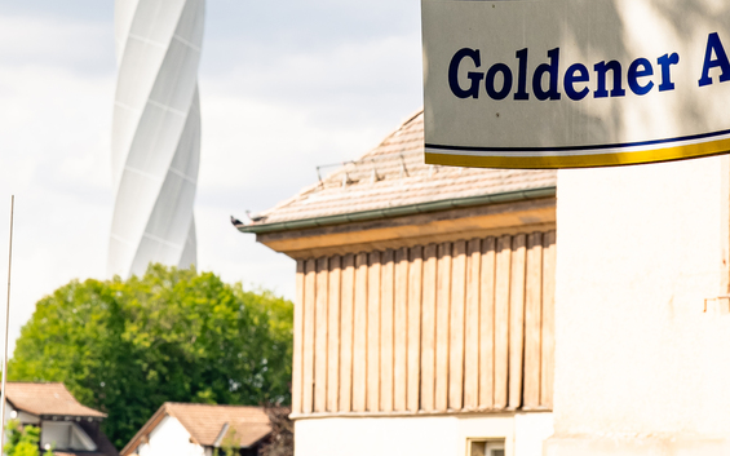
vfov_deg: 5.6
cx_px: 273
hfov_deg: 9.0
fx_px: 4615
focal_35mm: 232
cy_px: -76
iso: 125
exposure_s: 1/160
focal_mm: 85
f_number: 10
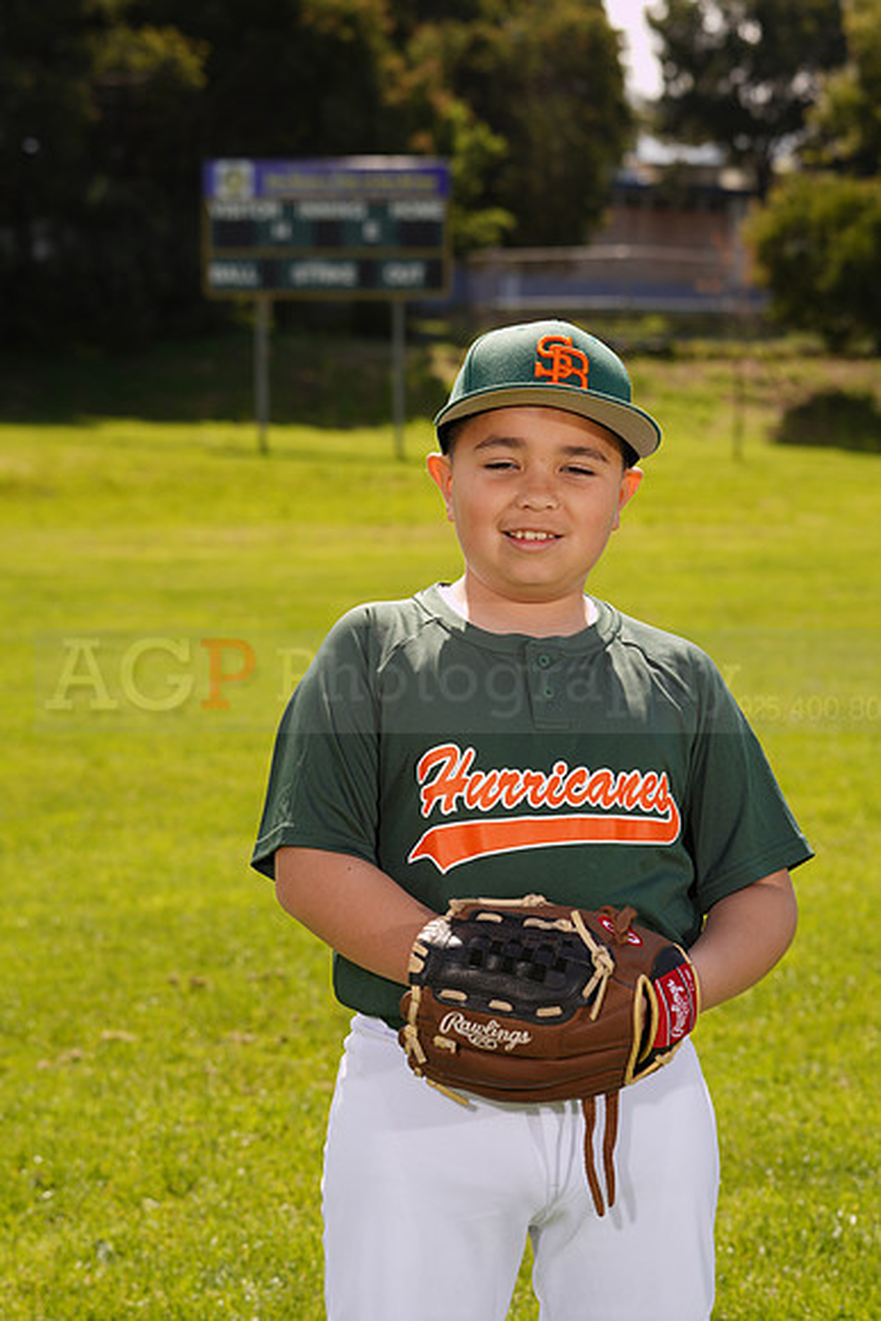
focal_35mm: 100
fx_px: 3668
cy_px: 660
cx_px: 440
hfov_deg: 13.7
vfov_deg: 20.4
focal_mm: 100
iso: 80
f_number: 9
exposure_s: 1/160
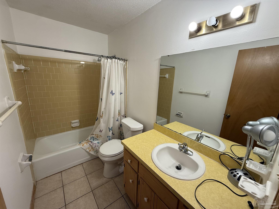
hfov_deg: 102.1
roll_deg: -2.0
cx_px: 140
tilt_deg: -13.1
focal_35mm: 14
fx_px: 113
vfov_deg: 85.7
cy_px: 104
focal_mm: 2.22
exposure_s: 1/120
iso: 125
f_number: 2.2
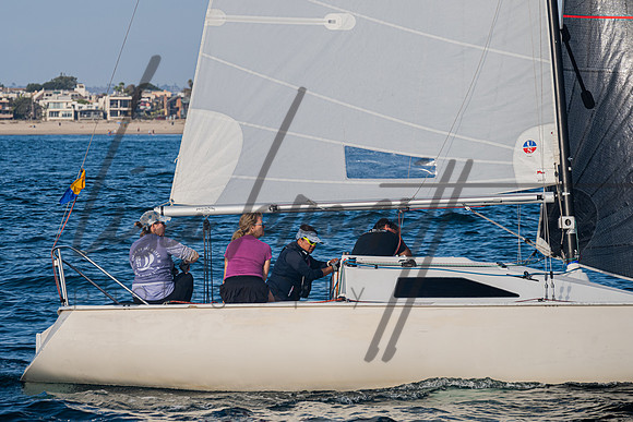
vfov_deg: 7.5
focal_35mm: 183
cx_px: 266
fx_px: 3210
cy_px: 171
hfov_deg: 11.3
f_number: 6.3
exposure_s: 1/800
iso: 400
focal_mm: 145
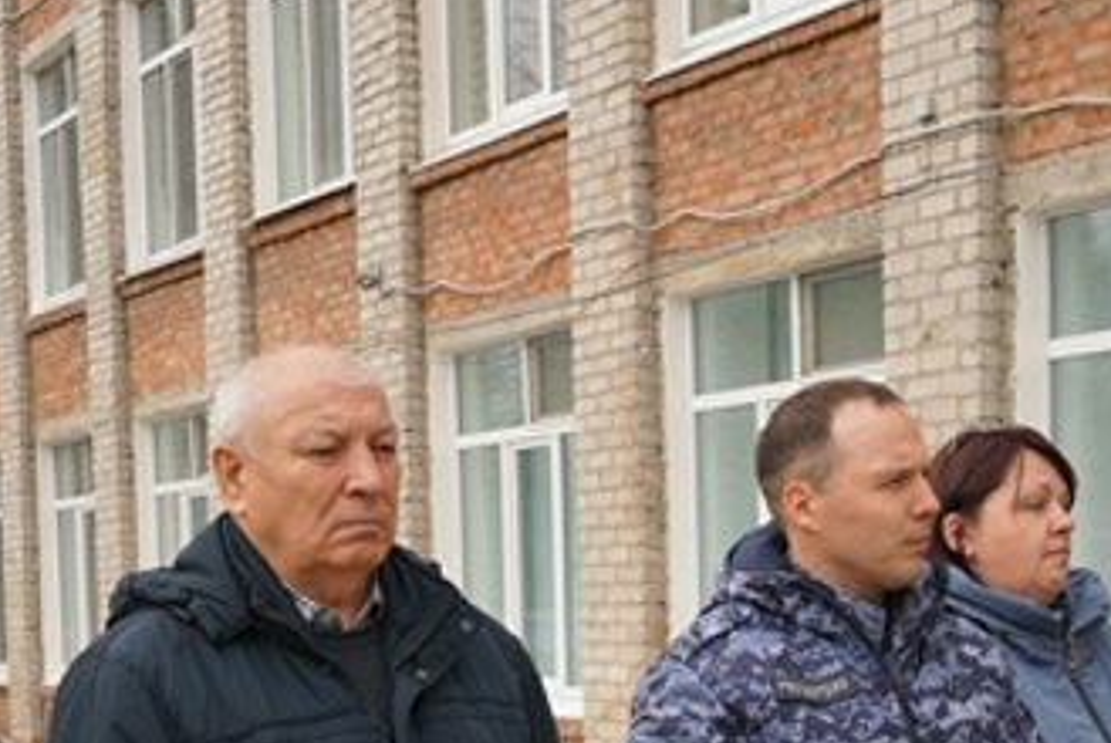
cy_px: 804
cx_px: 446
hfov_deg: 24.7
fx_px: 2533
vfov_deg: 16.2
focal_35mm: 82
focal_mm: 24
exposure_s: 1/160
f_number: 4
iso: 100
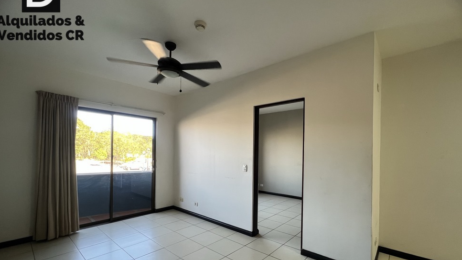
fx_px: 184
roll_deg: -0.7
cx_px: 240
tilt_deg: -0.7
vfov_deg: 69.9
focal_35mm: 15
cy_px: 154
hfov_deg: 102.9
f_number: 1.8
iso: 160
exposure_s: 1/120
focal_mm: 1.57
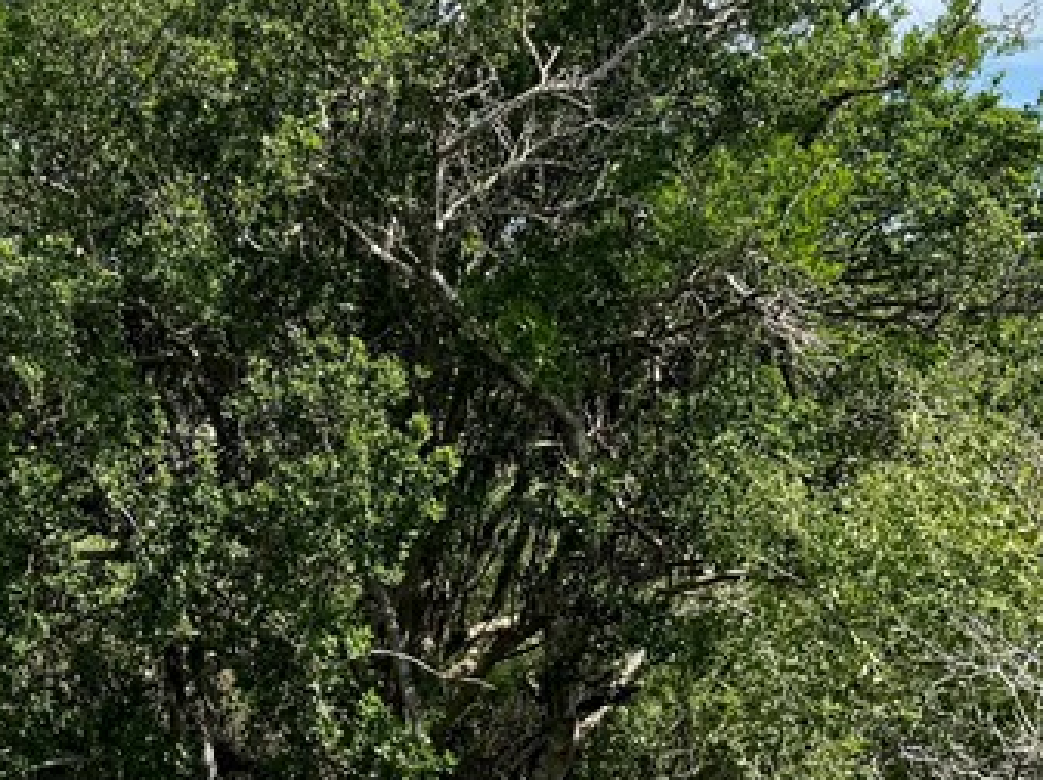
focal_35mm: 73
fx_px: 2197
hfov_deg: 26.4
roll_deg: -1.2
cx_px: 260
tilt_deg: +0.3
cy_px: 424
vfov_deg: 20.1
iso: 80
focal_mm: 6.76
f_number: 1.78
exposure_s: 1/3953
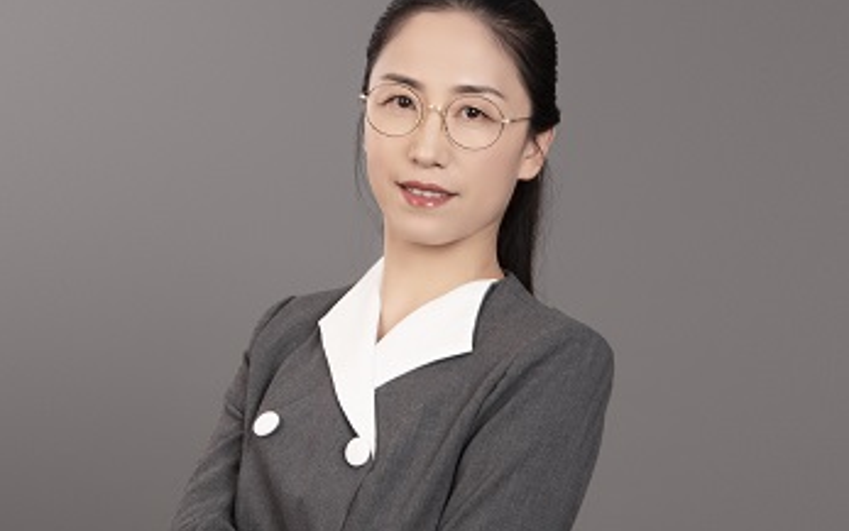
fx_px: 1712
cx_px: 423
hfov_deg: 27.8
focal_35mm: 74
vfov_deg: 17.3
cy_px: 509
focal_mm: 48
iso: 100
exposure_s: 1/60
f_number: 10
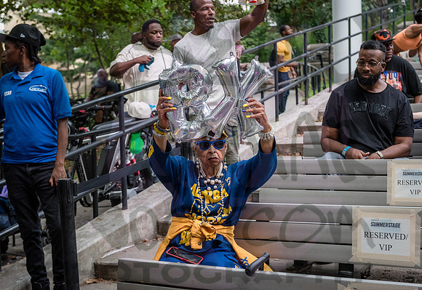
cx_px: 201
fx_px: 744
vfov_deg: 22.1
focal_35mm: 63
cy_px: 156
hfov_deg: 31.7
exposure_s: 1/800
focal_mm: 56
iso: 2000
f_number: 4.5
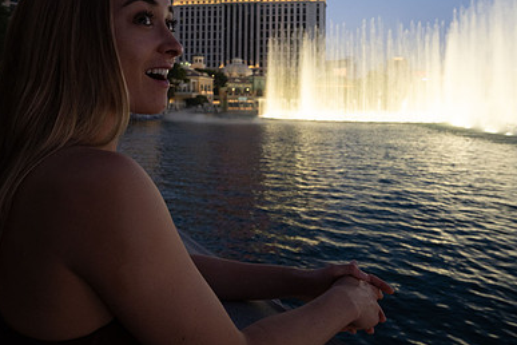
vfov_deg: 39.1
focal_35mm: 33
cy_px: 94
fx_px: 474
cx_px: 263
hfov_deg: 57.2
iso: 2500
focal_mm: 22
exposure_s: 1/60
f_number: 7.1
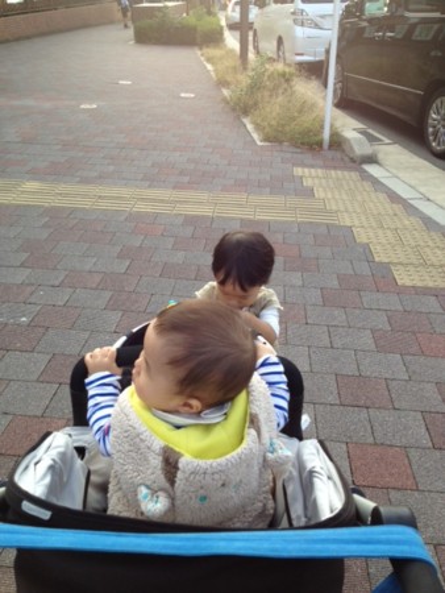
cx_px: 222
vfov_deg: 52.6
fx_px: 599
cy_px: 296
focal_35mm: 35
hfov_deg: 40.7
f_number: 2.4
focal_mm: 4.28
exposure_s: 1/269
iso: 50
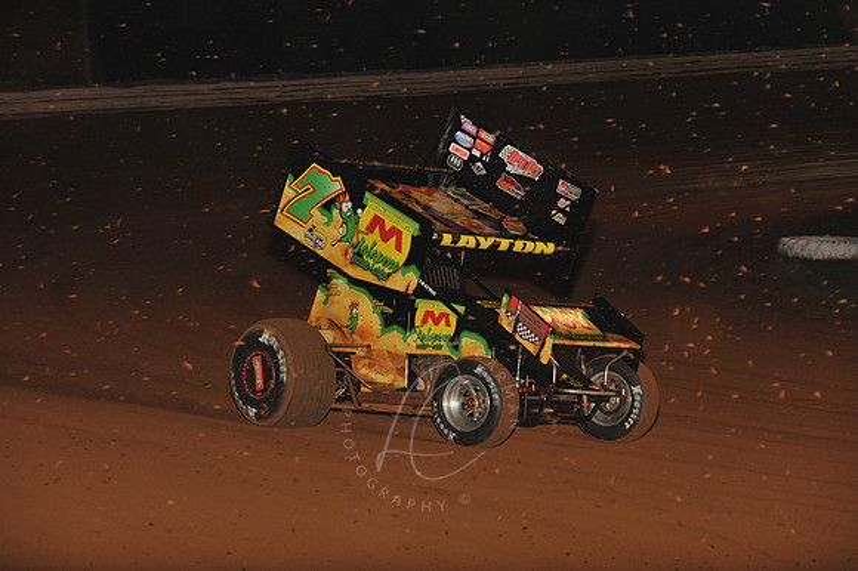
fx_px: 3216
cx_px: 429
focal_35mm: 135
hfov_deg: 15.2
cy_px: 286
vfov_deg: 10.1
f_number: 7.1
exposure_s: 1/320
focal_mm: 135
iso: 1250
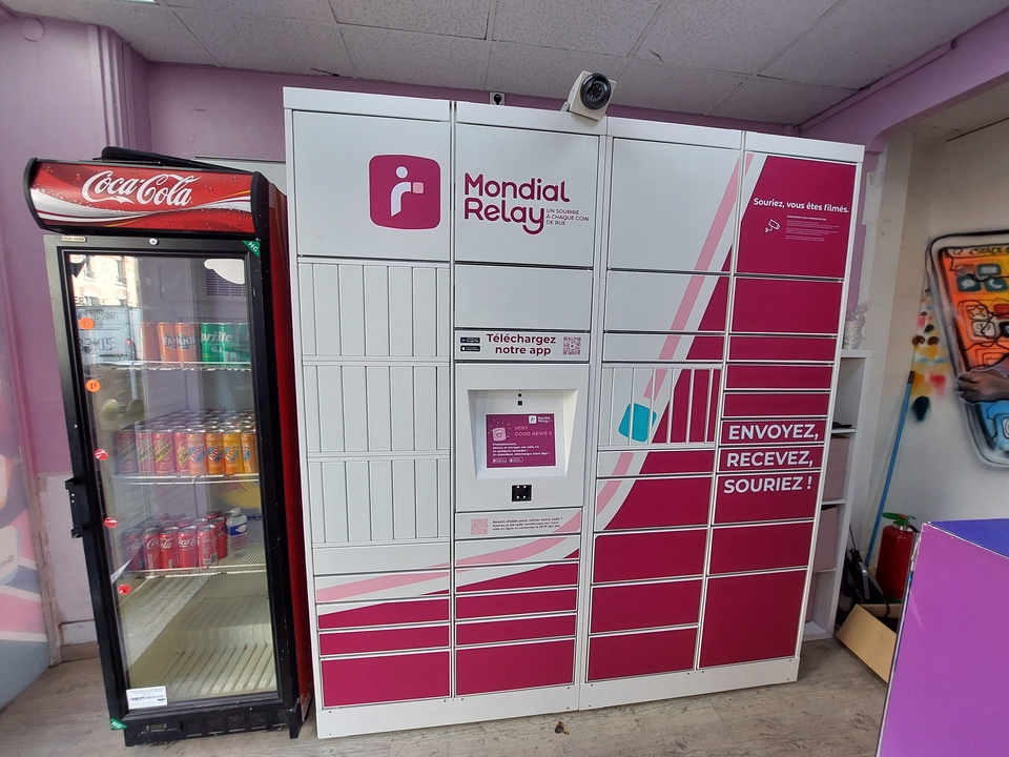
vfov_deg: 89.9
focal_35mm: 13
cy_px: 378
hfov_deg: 106.2
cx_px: 504
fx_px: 379
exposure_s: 1/100
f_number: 2.2
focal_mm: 1.74
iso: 80
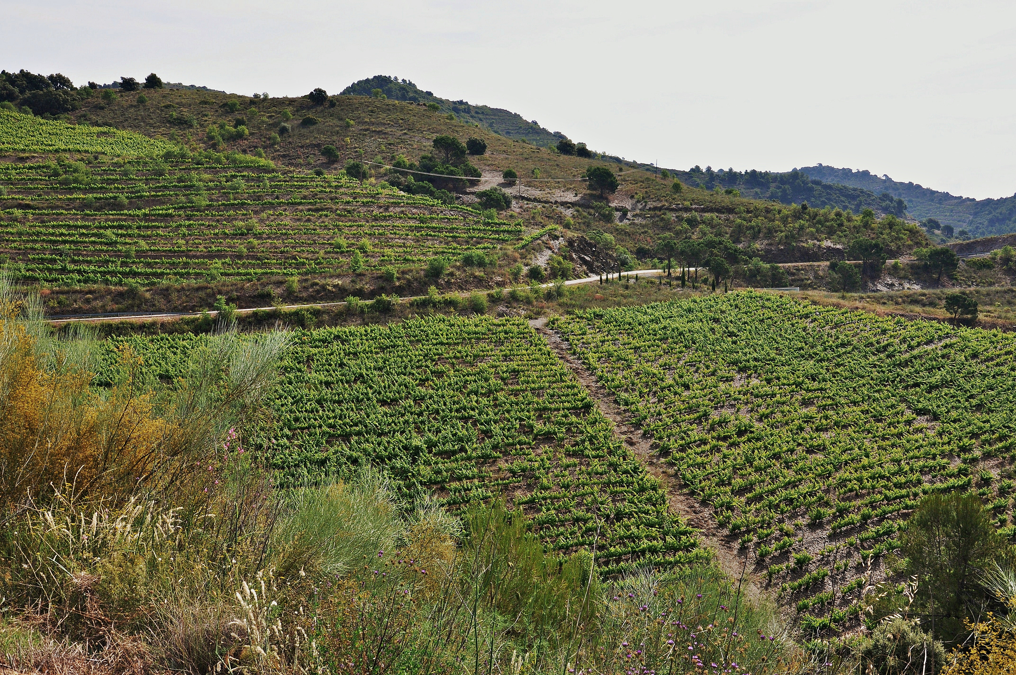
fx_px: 1057
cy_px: 338
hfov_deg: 51.3
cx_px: 508
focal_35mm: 38
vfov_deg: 35.4
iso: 200
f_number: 10
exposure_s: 1/400
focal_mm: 25
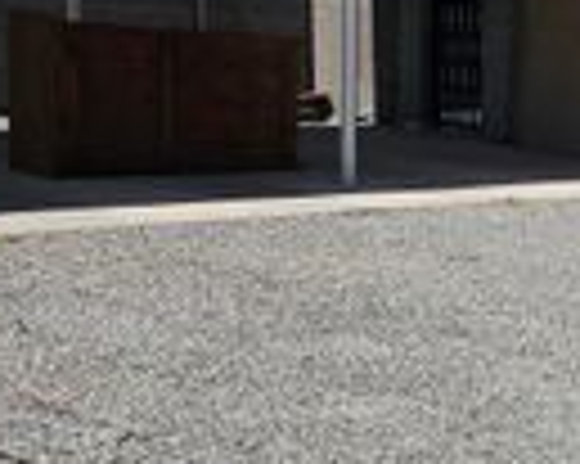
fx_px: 1492
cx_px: 917
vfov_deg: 17.6
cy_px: 300
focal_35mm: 87
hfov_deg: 18.8
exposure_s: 1/1550
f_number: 1.7
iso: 12
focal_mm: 6.3
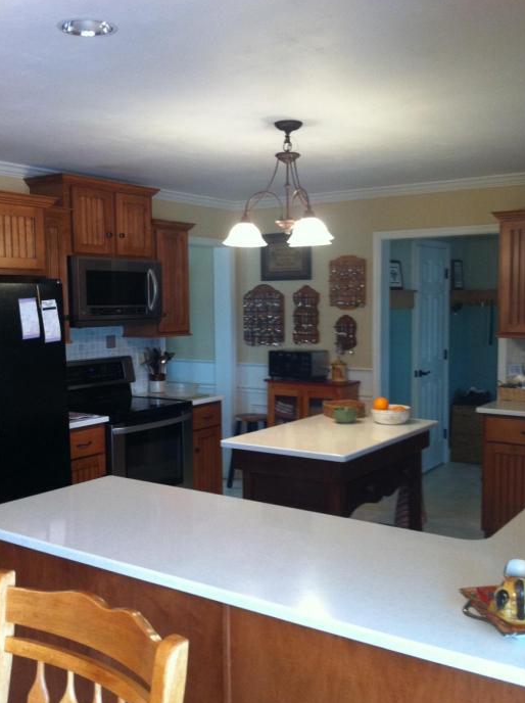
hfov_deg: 36.7
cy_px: 363
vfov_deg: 47.9
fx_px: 791
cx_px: 273
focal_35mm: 39
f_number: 2.8
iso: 125
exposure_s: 1/17
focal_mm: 3.85
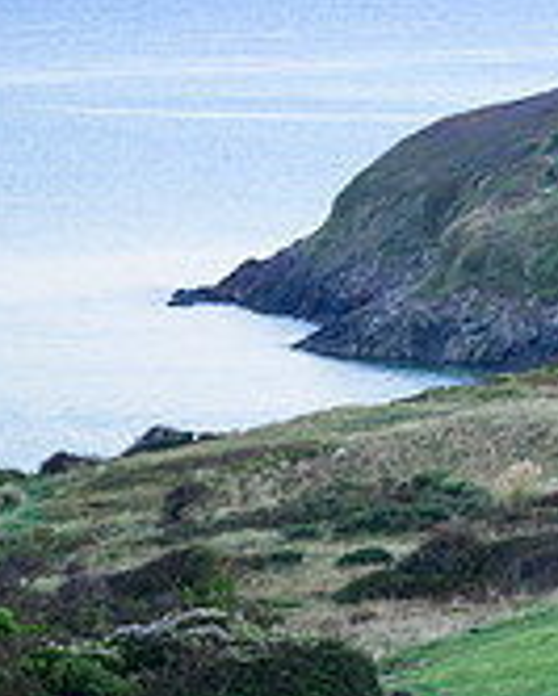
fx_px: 8559
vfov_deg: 4.7
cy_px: 89
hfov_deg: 3.7
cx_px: 1252
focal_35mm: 415
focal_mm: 115
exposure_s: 1/500
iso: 1250
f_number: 3.5
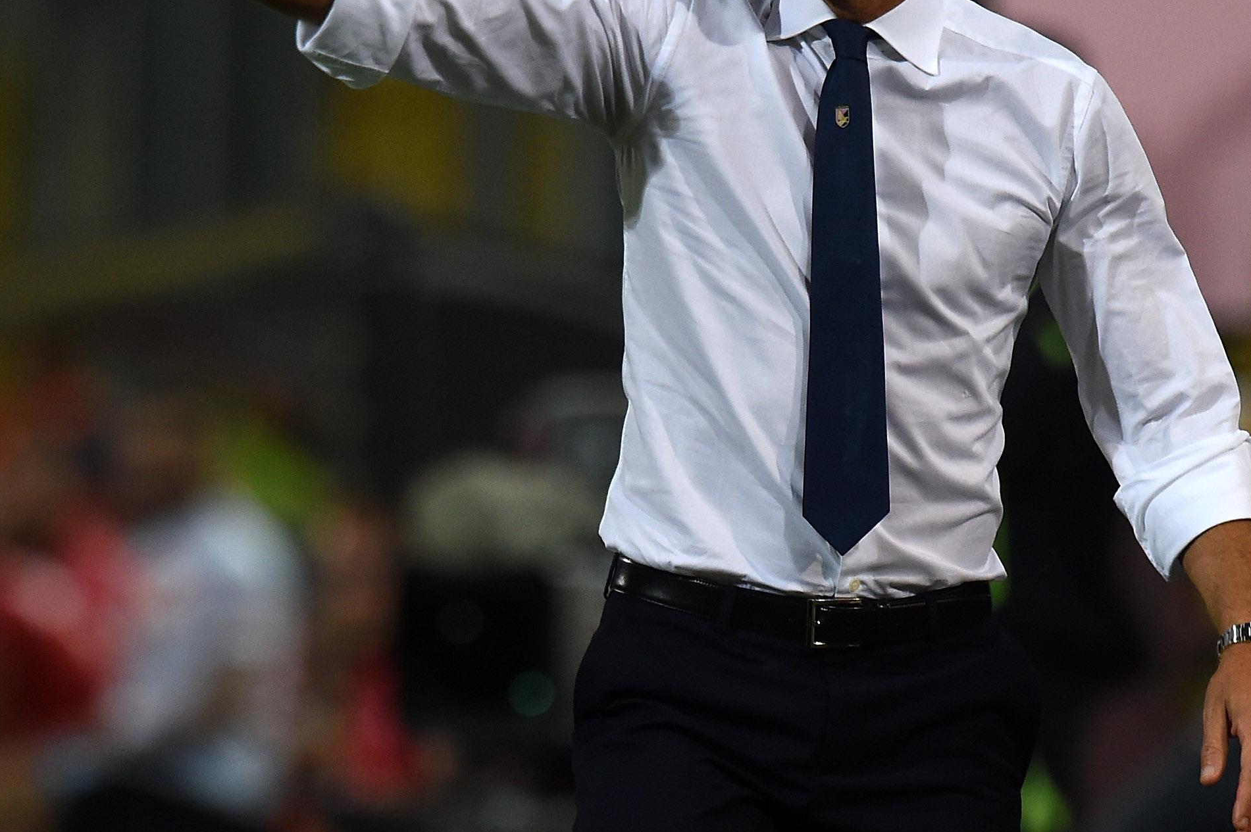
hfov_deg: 2.4
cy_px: 297
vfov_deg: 1.6
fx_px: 30144
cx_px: 583
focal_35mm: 868
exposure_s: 1/1000
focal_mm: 550
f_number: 4
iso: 2000
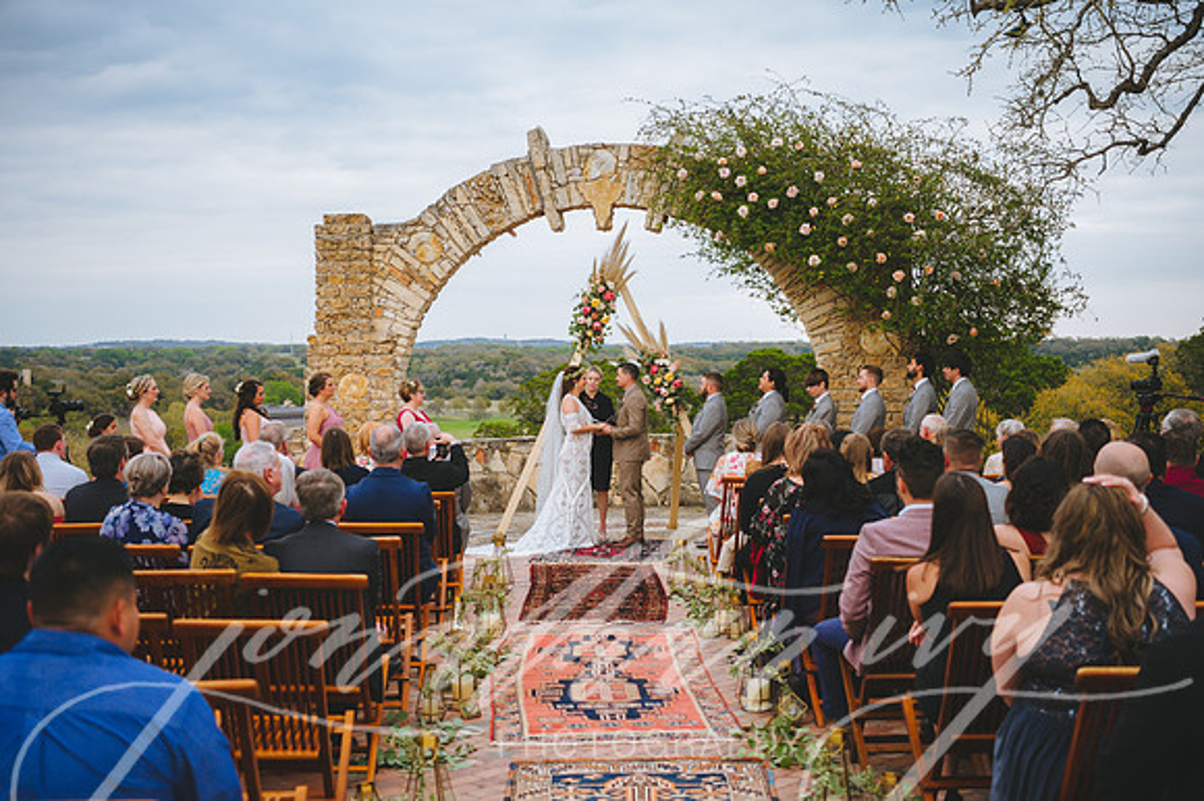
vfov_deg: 29.2
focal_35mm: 46
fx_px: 1538
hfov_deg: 42.8
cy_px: 400
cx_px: 602
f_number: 2.8
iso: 800
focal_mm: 46
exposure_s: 1/1250
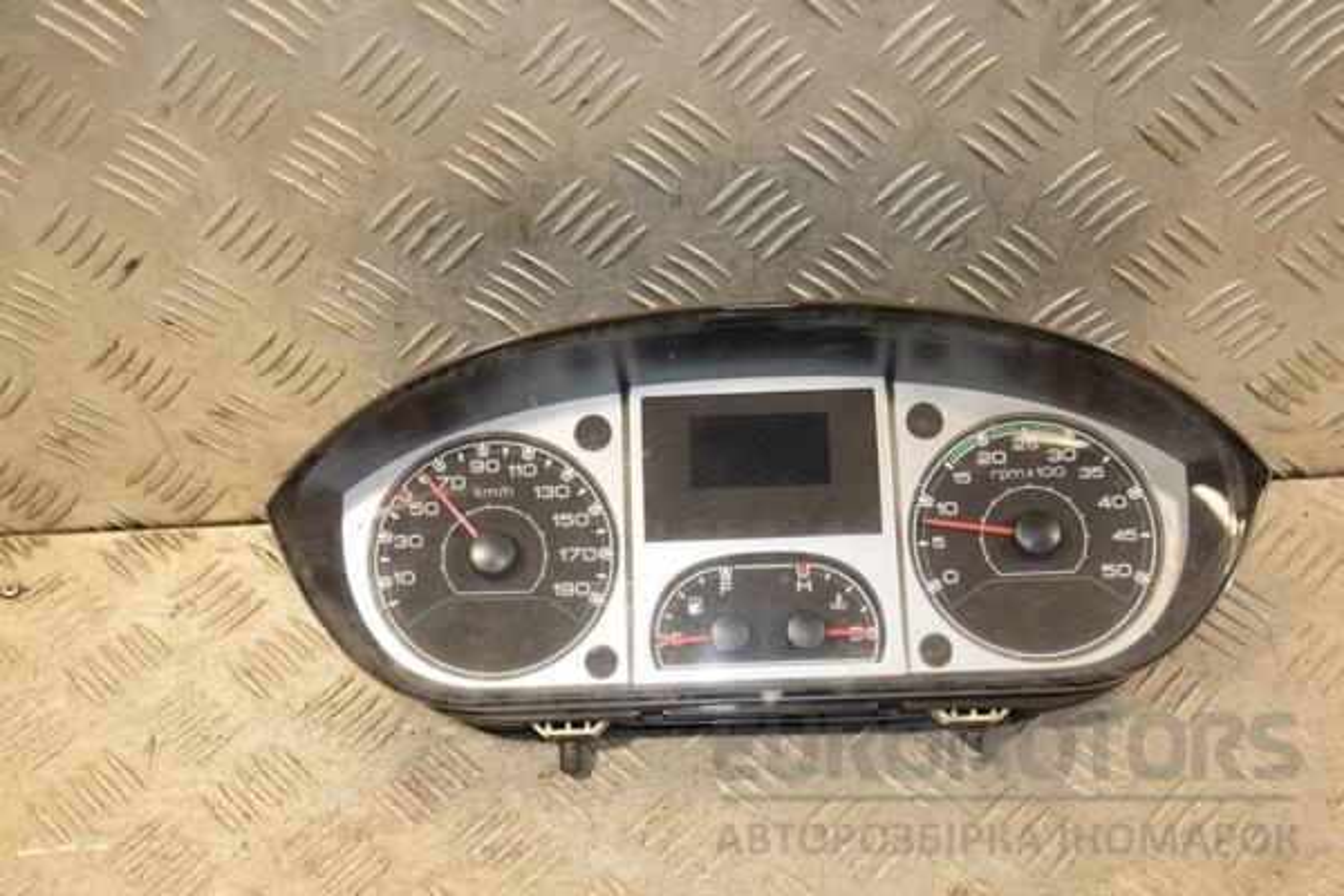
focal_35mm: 48
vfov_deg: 28.1
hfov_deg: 41.1
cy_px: 448
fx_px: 1792
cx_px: 672
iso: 800
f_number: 5
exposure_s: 1/160
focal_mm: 32
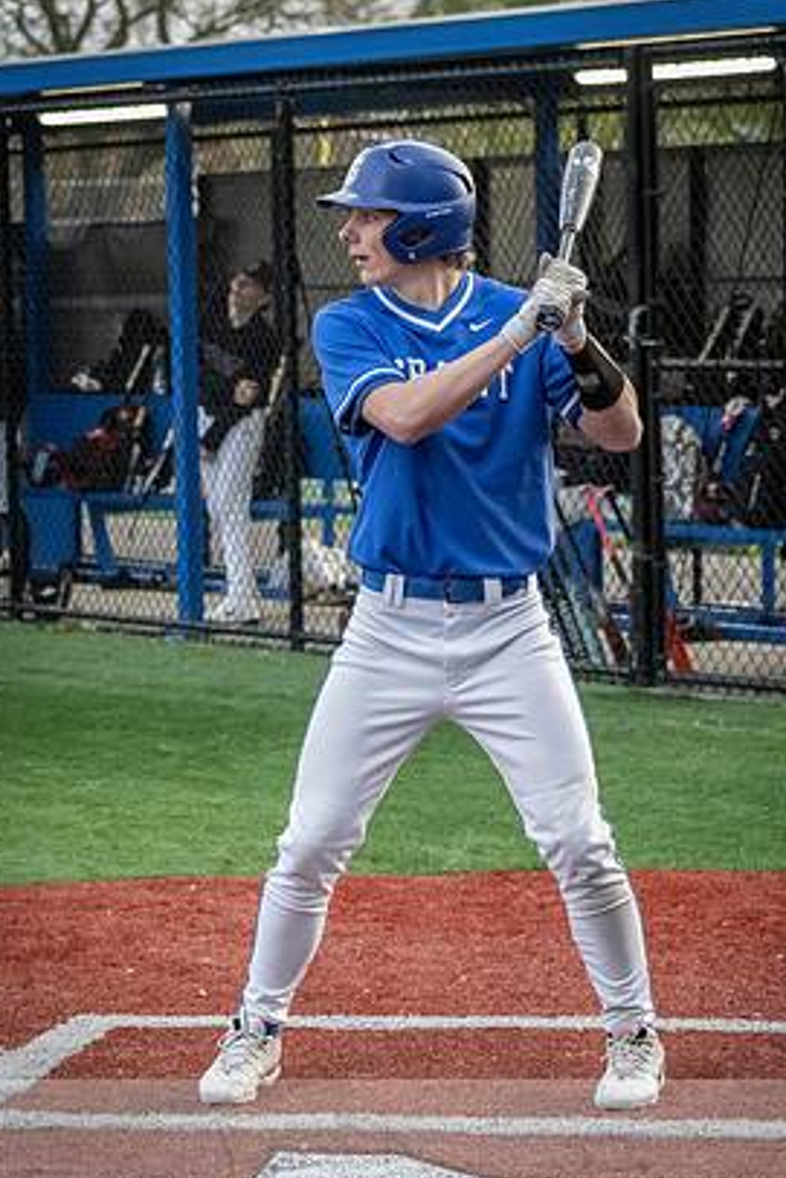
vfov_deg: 15.4
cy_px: 641
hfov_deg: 10.3
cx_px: 187
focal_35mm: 133
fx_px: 4352
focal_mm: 80
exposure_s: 1/2500
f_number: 5.6
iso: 10000
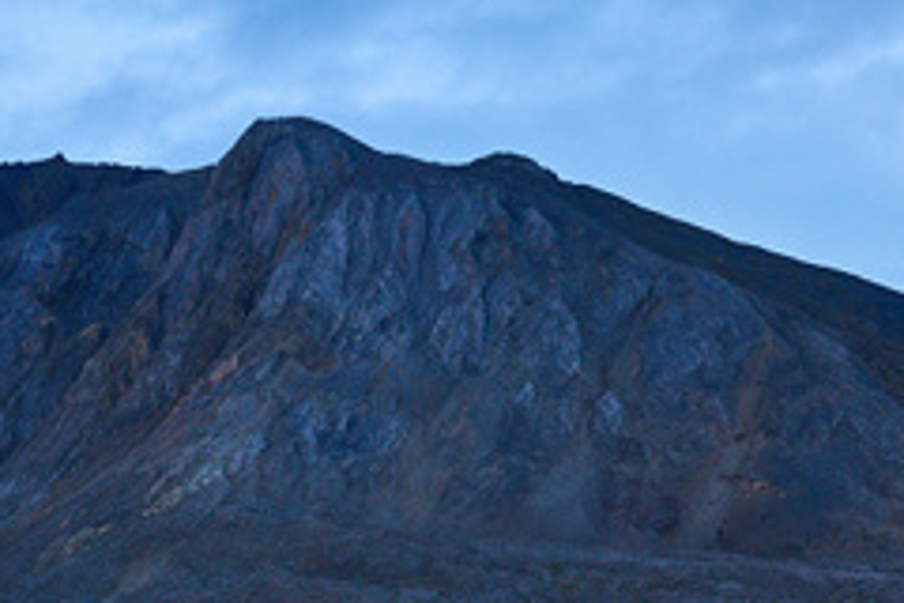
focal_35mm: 102
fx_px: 2561
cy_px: 748
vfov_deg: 13.0
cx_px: 603
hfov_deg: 20.0
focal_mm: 35
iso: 1600
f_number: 8
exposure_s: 1/50
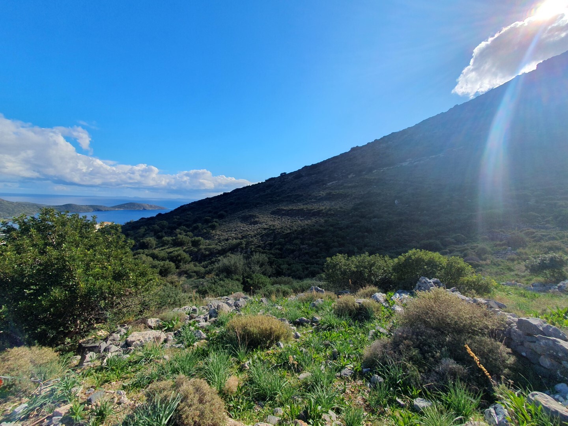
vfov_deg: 89.9
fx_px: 213
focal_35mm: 13
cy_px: 213
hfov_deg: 106.2
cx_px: 284
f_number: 2.2
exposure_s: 1/1668
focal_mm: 1.8
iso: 50
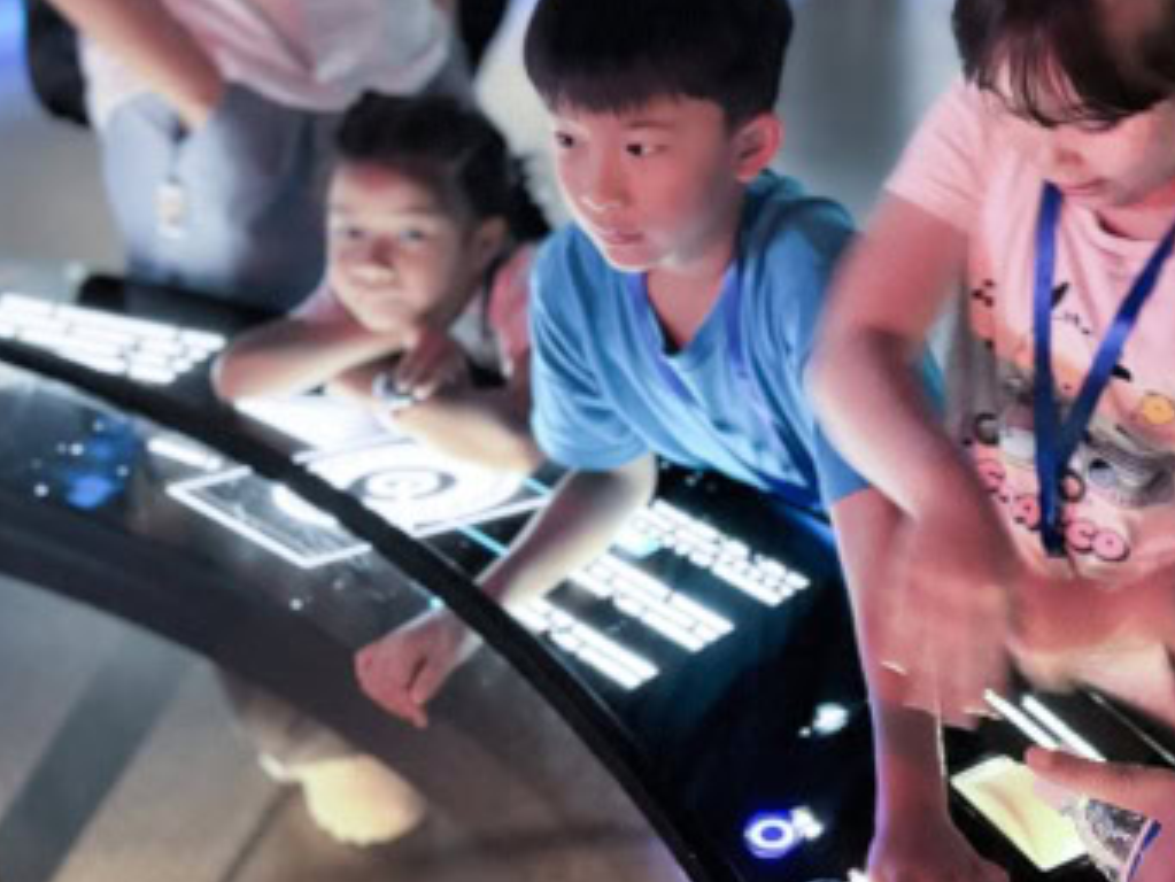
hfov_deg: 30.7
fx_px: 2071
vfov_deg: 23.7
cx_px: 979
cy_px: 189
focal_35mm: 61
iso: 1000
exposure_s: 1/27
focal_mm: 6
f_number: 1.6
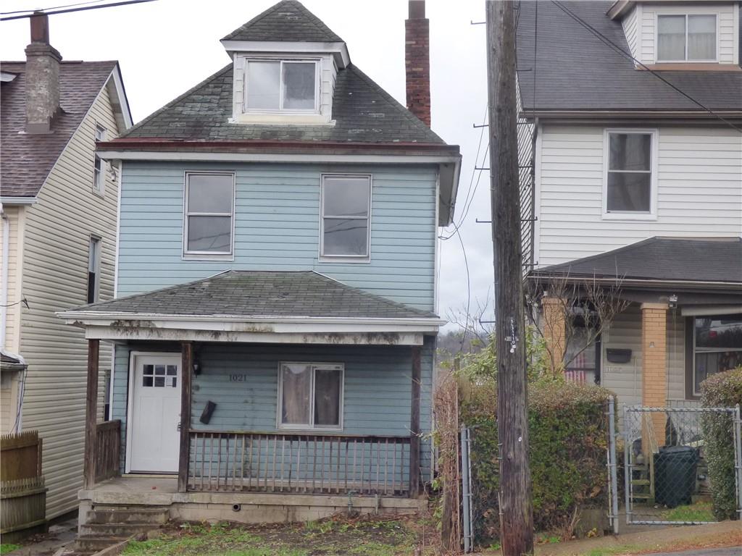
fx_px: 1243
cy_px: 278
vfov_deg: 25.2
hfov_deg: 33.2
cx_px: 371
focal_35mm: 58
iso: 200
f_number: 4
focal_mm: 9.92
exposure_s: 1/200
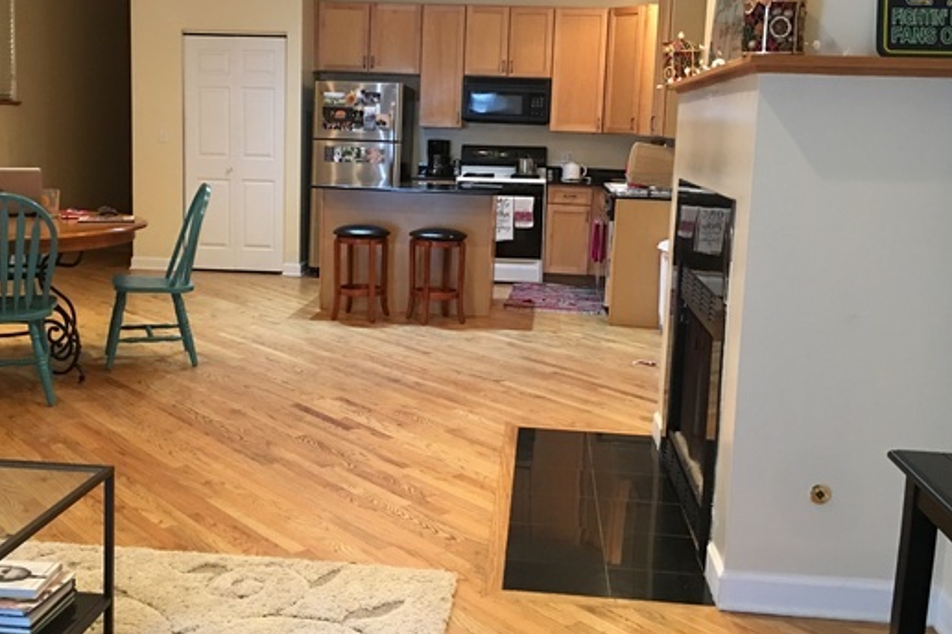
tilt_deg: -7.8
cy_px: 269
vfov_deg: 34.1
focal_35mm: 39
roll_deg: -2.2
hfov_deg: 49.5
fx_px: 1031
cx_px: 451
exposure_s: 1/15
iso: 100
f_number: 2.2
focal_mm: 4.15
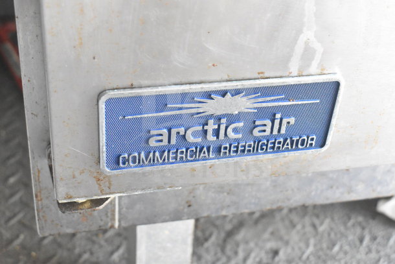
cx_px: 198
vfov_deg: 23.8
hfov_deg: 35.0
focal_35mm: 57
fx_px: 626
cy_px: 132
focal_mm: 38
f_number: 6.3
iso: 6400
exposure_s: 1/160
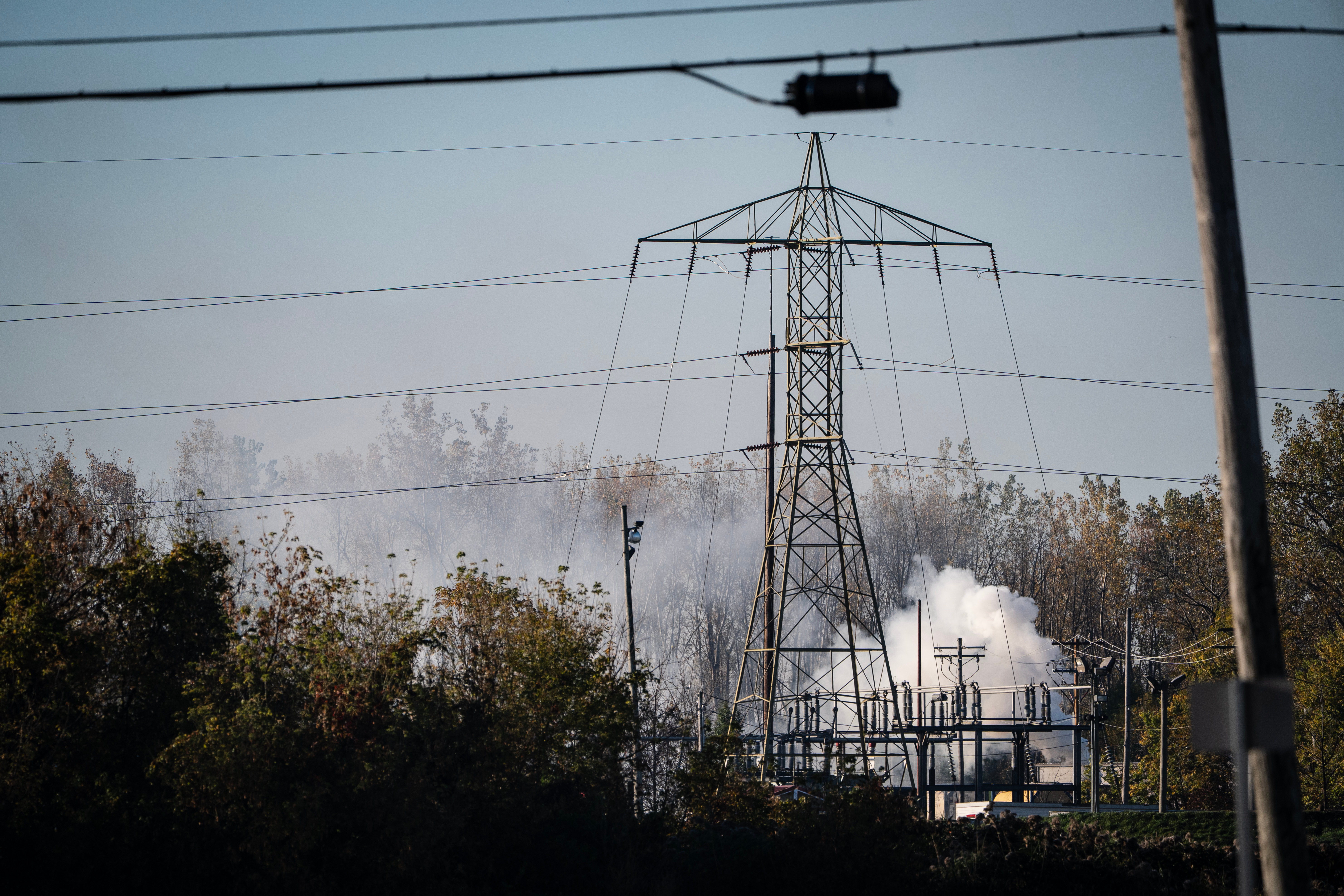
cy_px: 448
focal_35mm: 400
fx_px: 14933
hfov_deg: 5.2
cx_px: 672
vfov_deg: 3.4
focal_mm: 400
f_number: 5.6
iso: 500
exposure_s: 1/2500
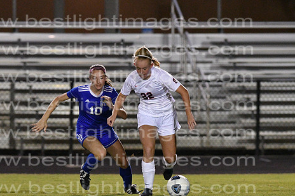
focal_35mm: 563
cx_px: 111
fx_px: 4612
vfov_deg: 2.4
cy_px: 120
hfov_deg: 3.7
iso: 10000
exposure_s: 1/640
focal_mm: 300
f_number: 3.5
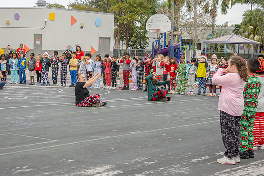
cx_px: 132
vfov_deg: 16.6
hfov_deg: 24.6
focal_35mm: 82
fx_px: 605
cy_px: 88
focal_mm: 55
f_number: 5.6
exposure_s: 1/250
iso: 160
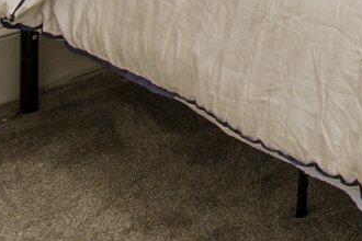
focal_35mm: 93
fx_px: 935
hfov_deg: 14.5
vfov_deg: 11.5
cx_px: 867
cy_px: -377
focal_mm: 15
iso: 400
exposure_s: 1/2
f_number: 13
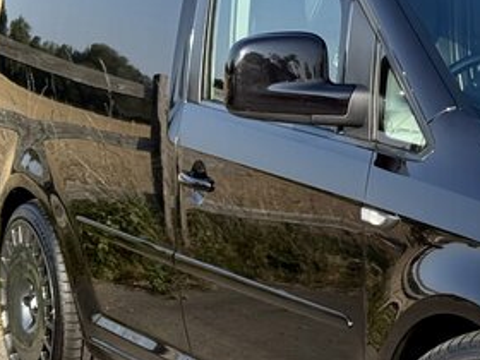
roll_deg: -0.9
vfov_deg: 10.8
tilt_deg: -7.0
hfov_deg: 13.8
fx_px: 1900
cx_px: 641
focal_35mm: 137
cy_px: 202
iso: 64
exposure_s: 1/1377
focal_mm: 6.76
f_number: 1.78
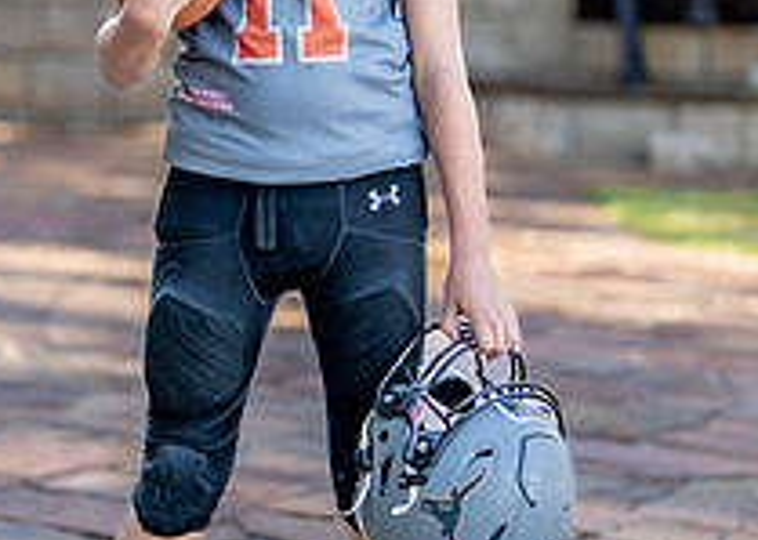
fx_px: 3442
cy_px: 196
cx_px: 306
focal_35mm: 160
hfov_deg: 12.6
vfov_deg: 9.0
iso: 100
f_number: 1.2
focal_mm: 50
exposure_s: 1/1000
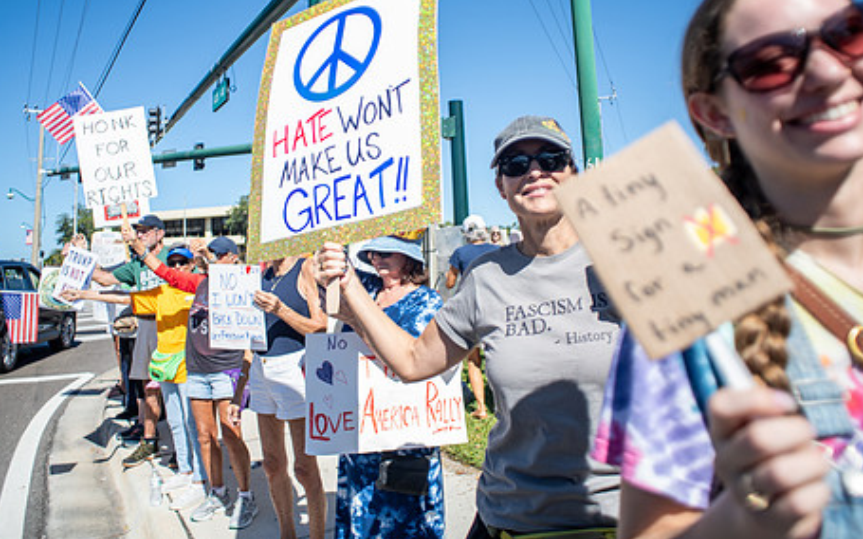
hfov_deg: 70.4
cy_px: 191
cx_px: 431
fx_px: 611
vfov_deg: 47.0
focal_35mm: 26
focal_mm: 20
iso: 64
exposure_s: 1/640
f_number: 7.1
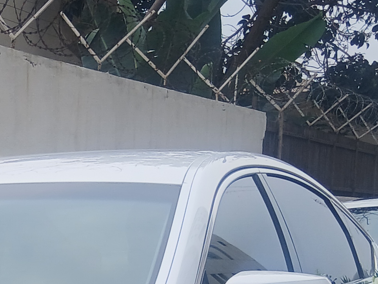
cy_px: 558
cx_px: -202
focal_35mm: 110
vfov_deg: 12.0
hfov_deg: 16.2
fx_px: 1201
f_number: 1.8
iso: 20
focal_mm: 3.98
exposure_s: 1/142
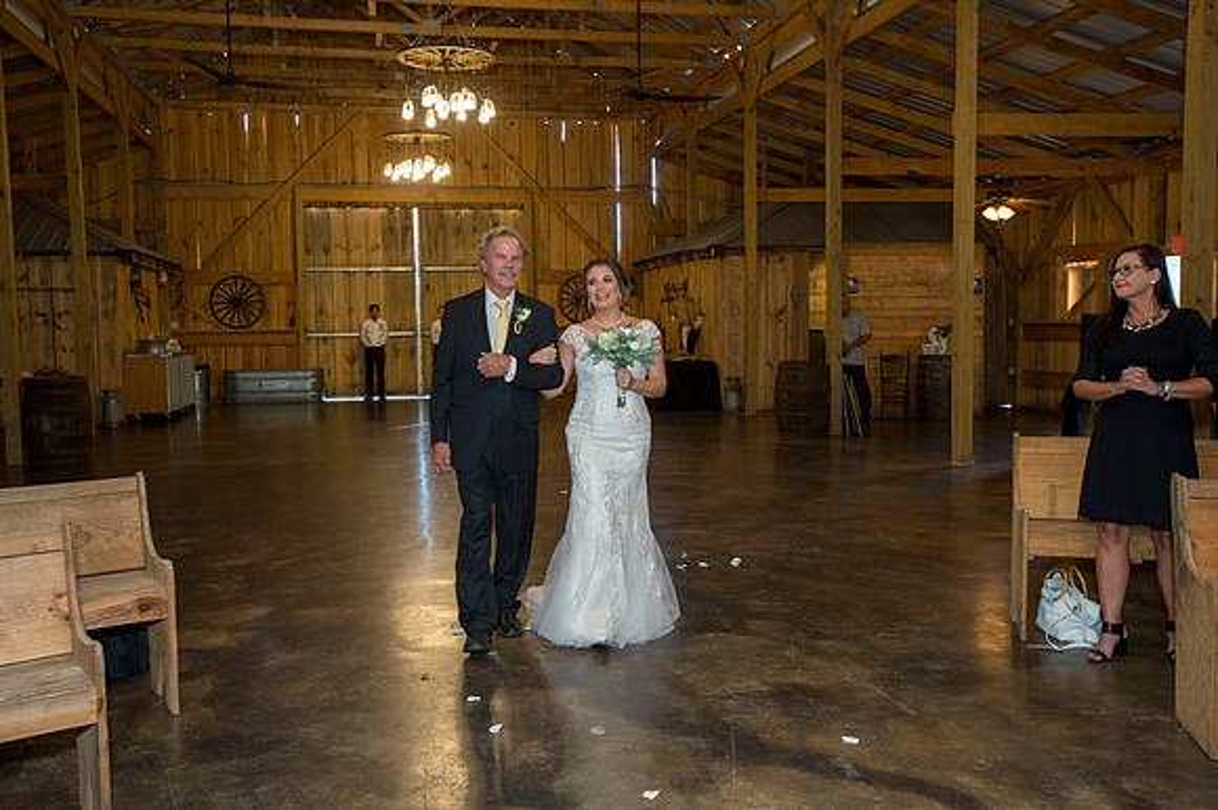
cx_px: 609
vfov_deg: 37.8
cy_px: 405
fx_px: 1183
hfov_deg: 54.5
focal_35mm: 35
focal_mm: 35
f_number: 5
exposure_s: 1/125
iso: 1600
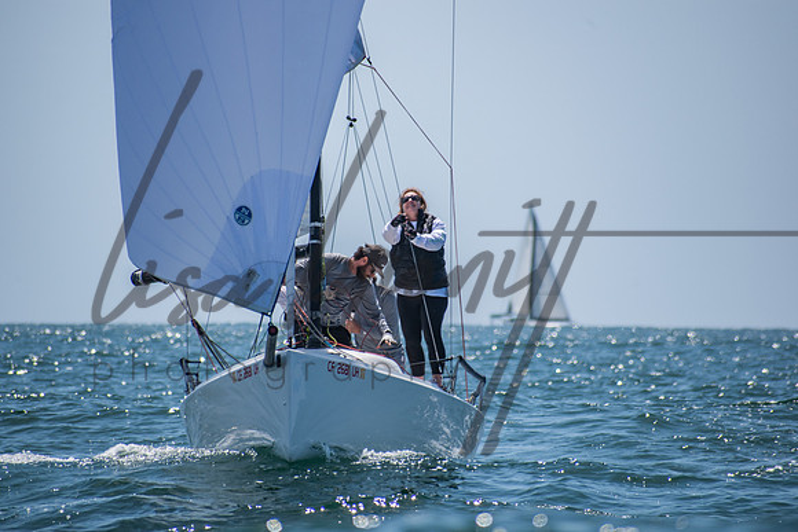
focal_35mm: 445
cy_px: 266
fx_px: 9876
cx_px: 399
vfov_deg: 3.1
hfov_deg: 4.6
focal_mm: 280
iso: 200
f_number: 6.3
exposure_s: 1/1250
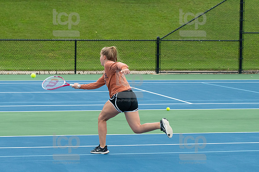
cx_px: 130
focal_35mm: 138
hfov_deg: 14.9
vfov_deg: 9.9
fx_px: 992
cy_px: 86
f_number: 5.6
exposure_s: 1/1000
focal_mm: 92
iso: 1250
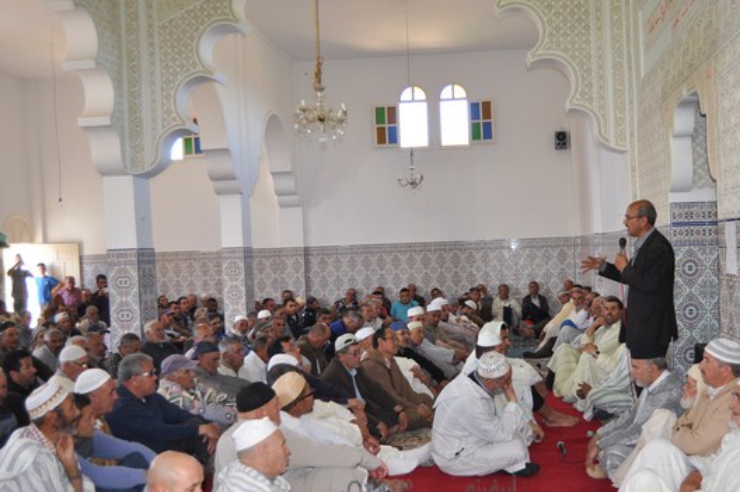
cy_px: 292
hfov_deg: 48.3
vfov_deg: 33.2
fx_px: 821
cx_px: 427
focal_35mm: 40
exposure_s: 1/125
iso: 500
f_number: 3.5
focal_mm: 22
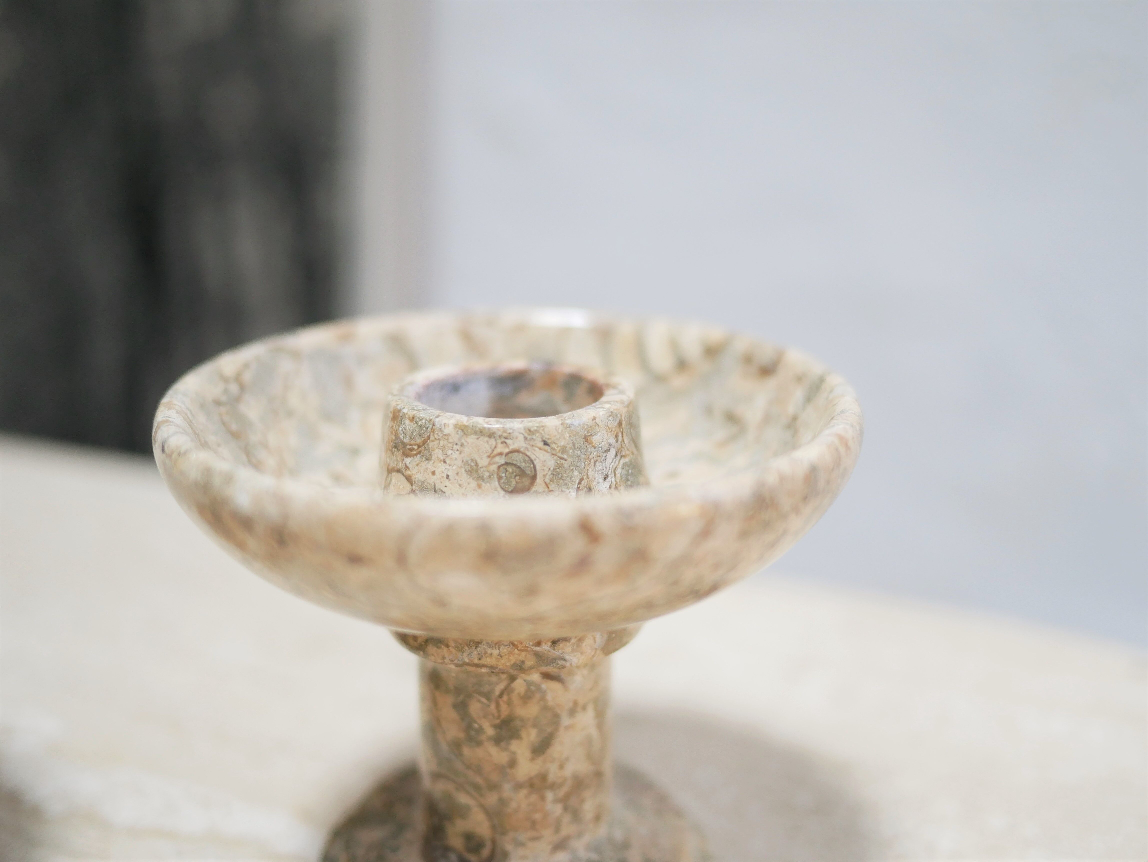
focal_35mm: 40
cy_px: 431
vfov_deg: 36.0
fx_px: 1327
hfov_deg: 46.8
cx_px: 574
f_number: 1.7
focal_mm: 20
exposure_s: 1/60
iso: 500
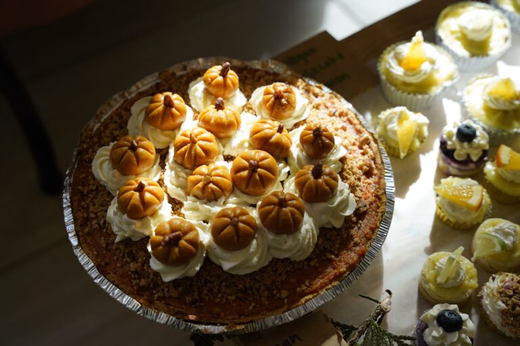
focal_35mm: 53
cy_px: 173
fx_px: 767
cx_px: 260
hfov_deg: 37.5
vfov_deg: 25.5
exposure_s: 1/80
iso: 100
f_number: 4.5
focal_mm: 53.1
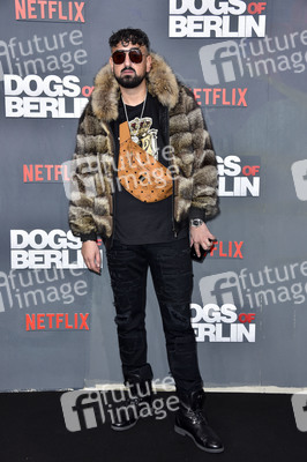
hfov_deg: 28.0
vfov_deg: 41.1
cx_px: 154
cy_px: 231
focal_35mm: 48
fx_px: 615
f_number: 5.6
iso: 250
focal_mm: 48
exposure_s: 1/200
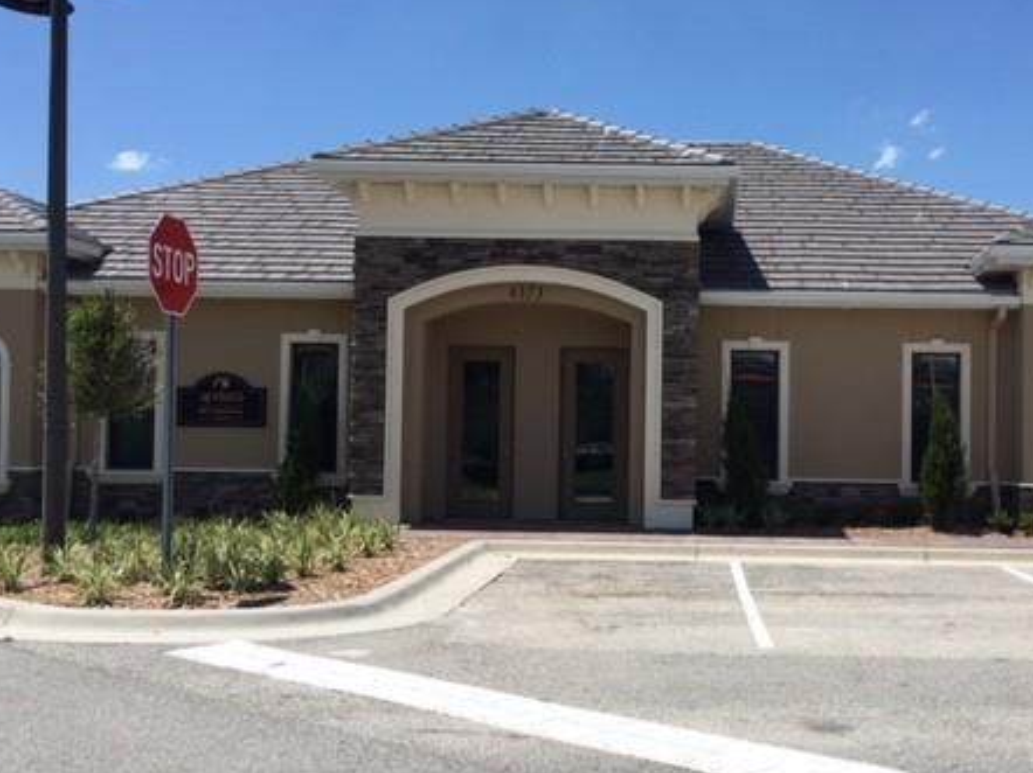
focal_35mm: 42
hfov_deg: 44.3
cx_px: 673
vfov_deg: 34.3
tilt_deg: +2.0
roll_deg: -3.1
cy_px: 423
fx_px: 1253
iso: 32
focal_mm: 4.15
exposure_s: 1/2639
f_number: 2.2
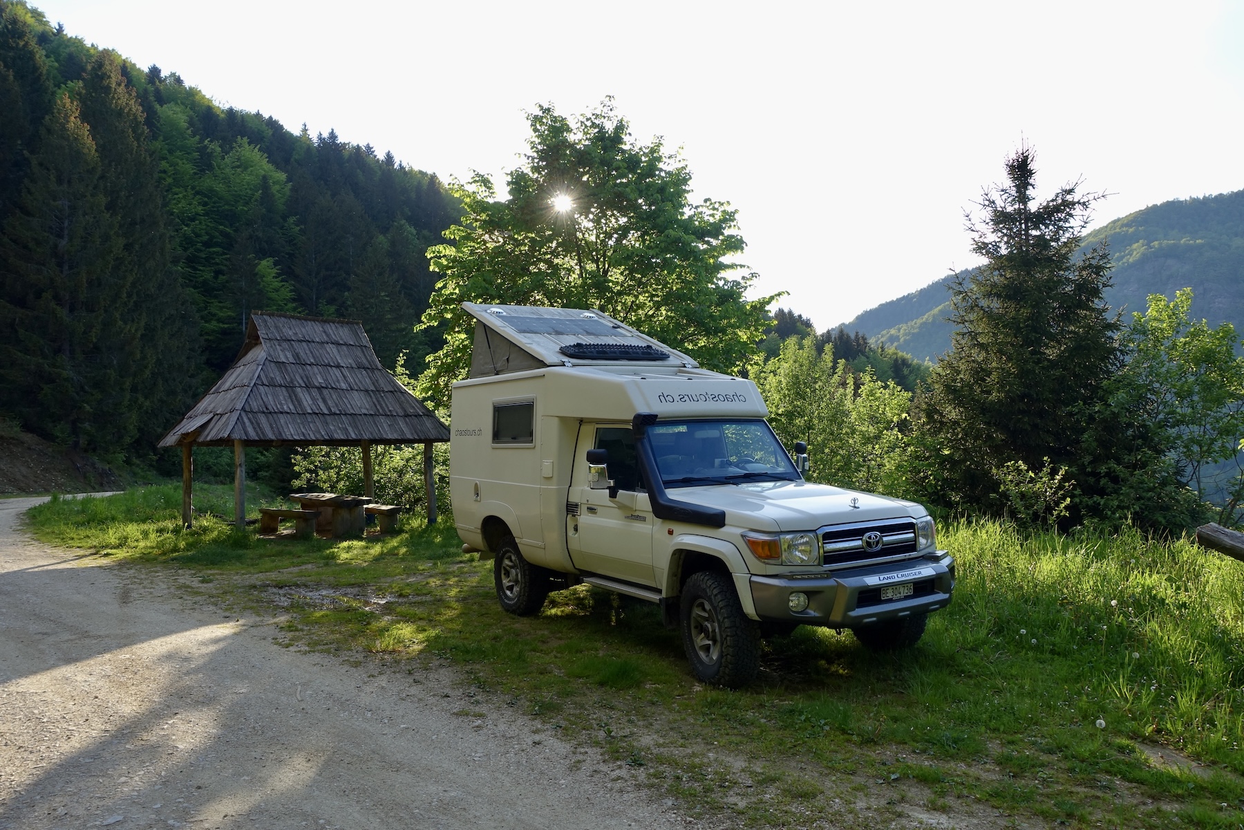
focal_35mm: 24
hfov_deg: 73.7
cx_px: 622
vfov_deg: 53.1
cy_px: 415
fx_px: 829
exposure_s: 1/160
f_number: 5.6
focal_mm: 8.8
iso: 125
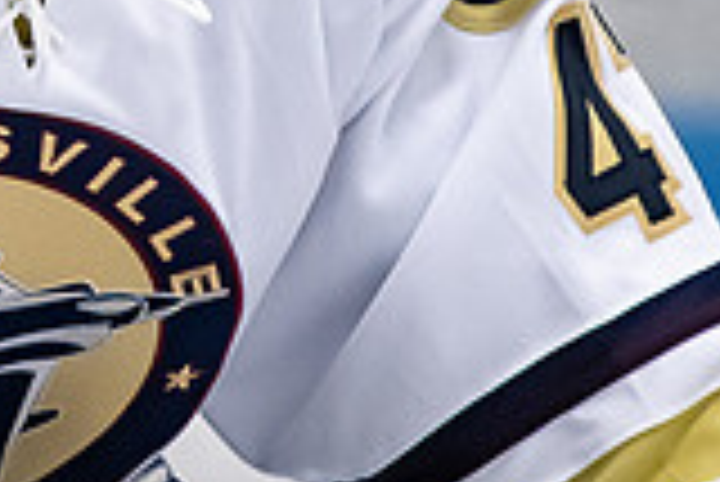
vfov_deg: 0.9
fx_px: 31308
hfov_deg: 1.3
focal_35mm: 1564
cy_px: -247
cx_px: -547
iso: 2000
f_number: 3.2
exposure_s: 1/800
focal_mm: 200
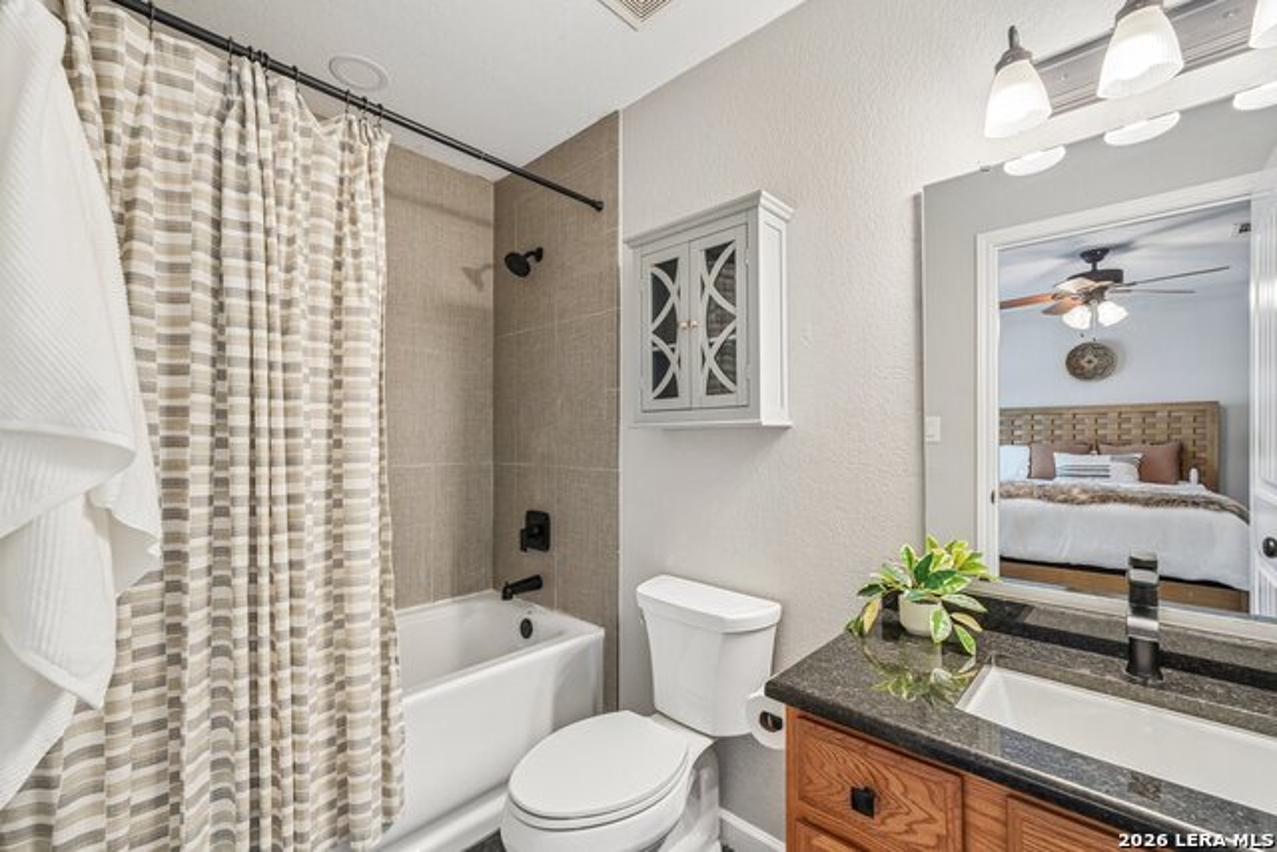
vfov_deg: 77.4
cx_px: 638
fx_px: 532
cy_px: 426
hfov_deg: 100.4
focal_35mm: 15
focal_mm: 15
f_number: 10
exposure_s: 1/8
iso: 800
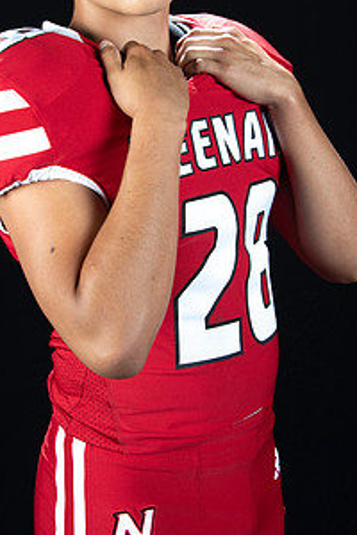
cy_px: 150
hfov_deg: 16.2
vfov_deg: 24.0
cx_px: 145
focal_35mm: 84
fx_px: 1249
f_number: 9
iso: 320
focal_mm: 56
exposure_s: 1/160
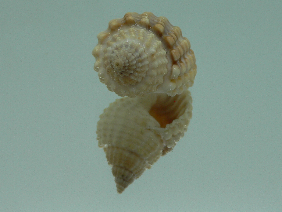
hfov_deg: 36.2
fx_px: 432
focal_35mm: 53
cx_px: 151
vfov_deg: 27.3
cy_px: 70
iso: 80
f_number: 2.8
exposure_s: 1/60
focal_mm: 4.6
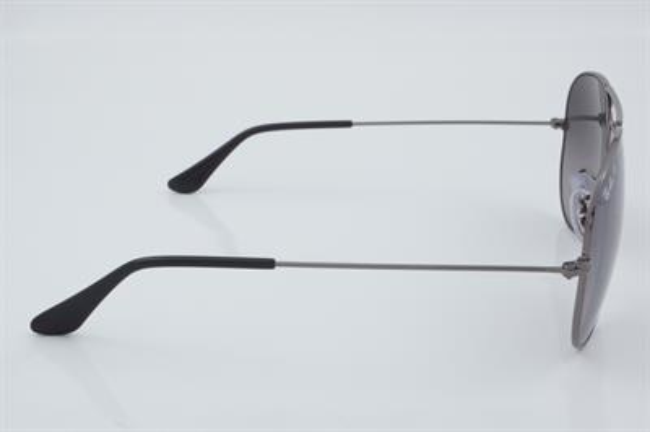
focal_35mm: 75
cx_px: 325
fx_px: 1353
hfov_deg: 27.0
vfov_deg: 18.2
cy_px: 216
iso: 100
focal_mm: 50
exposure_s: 1/4
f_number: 32
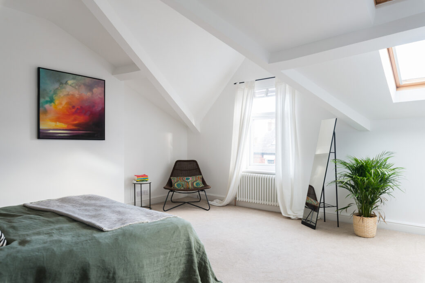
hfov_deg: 73.7
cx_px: 212
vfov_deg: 53.2
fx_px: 283
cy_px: 142
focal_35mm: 24
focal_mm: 24
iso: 320
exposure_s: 1/13
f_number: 8
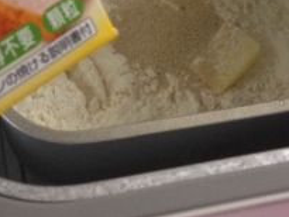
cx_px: 86
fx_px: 860
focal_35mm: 103
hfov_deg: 19.0
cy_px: -94
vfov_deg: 13.6
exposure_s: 1/20
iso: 160
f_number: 2.4
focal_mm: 4.13
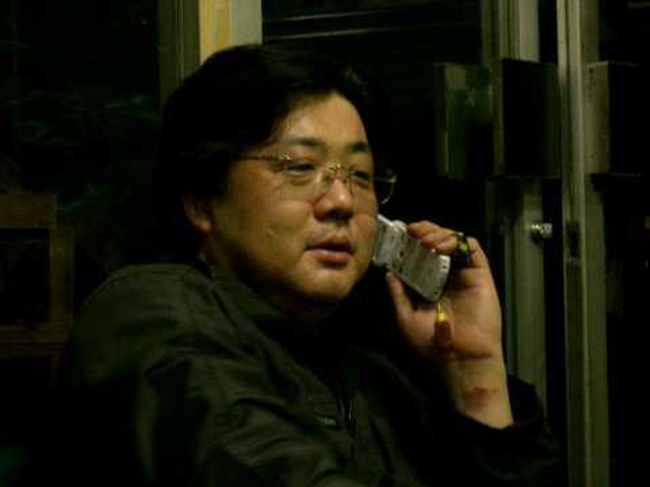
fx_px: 1577
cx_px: 325
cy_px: 244
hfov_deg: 23.3
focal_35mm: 84
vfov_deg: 17.6
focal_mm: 17.2
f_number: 4.1
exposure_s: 1/8
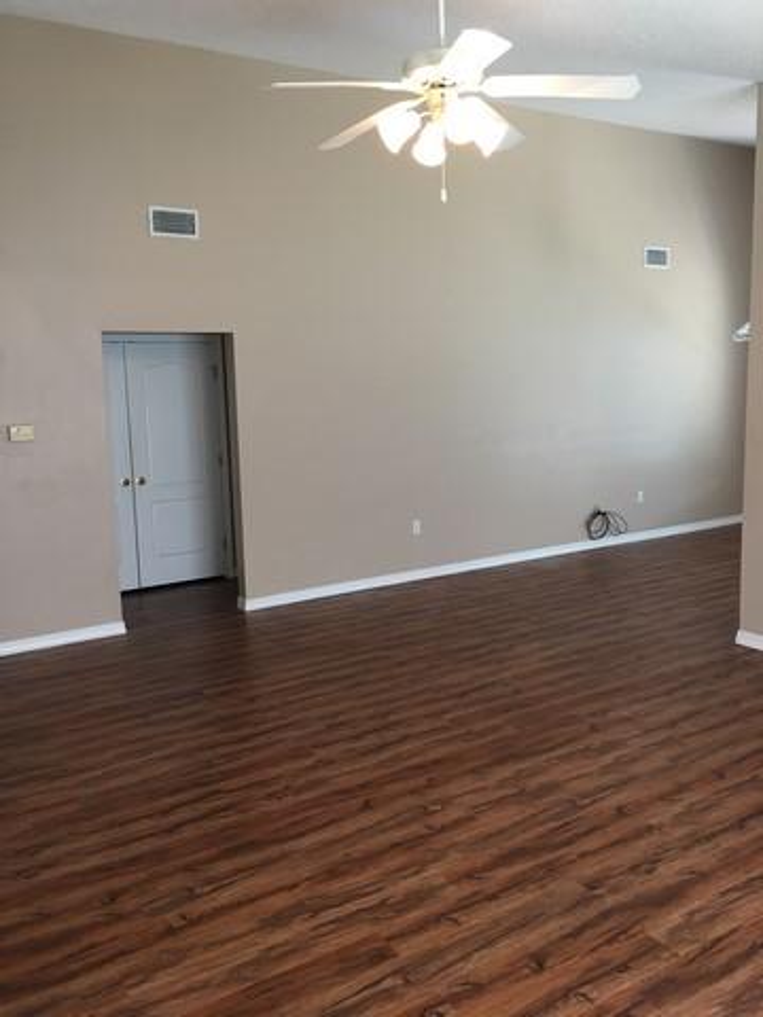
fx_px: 852
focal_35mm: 29
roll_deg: +1.5
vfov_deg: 61.7
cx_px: 382
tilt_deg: -6.5
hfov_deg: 48.2
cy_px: 508
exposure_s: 1/15
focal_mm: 4.15
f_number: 2.2
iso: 40
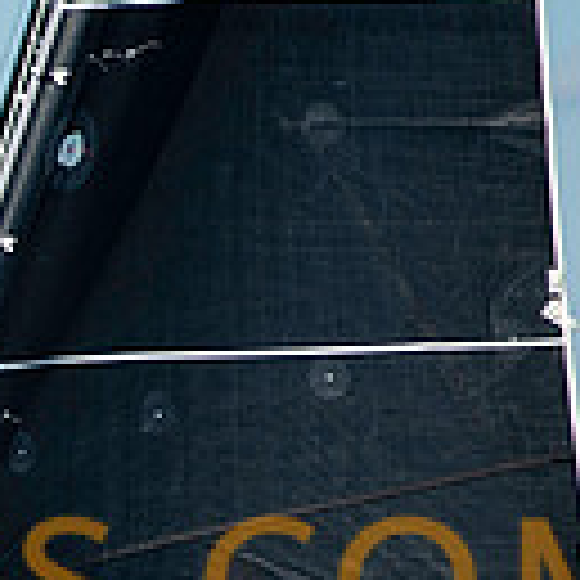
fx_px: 14483
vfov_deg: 2.3
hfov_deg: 2.3
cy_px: 553
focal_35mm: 764
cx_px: -634
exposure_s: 1/2000
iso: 250
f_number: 5
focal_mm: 200
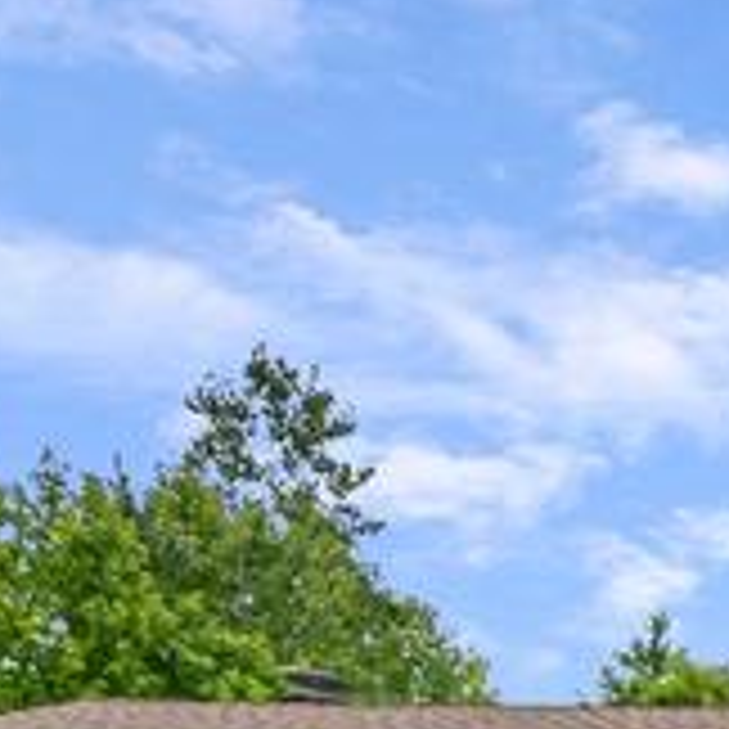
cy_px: 1359
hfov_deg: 14.4
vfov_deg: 16.5
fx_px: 2049
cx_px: 1692
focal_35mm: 86
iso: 800
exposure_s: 1/100
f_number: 8
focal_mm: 16
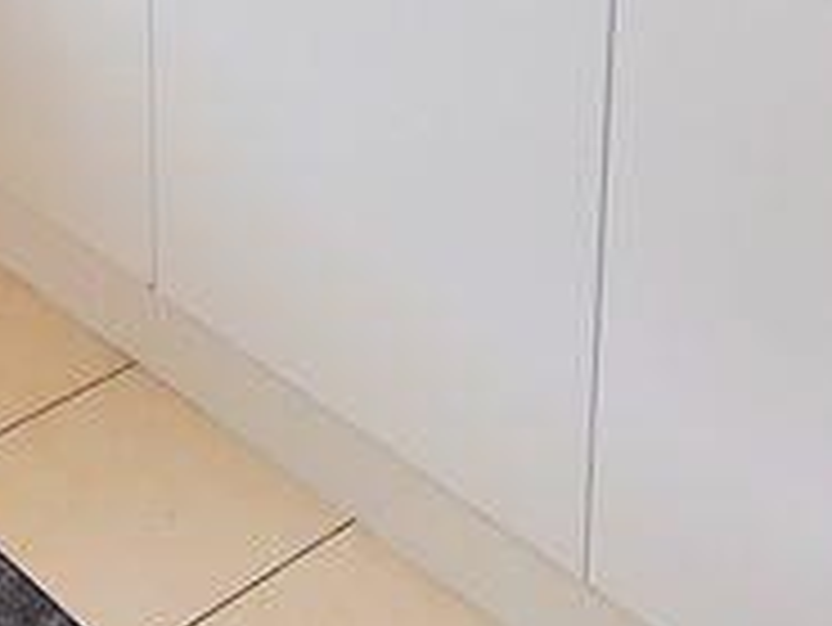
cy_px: -401
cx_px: 103
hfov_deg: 26.2
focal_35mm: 72
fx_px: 1732
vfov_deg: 17.6
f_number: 2.2
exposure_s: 1/213
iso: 50
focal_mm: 2.2
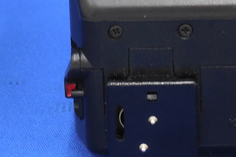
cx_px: 224
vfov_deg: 5.2
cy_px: 42
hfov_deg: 7.7
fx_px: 1744
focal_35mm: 266
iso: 500
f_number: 5
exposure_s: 1/30
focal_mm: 17.7
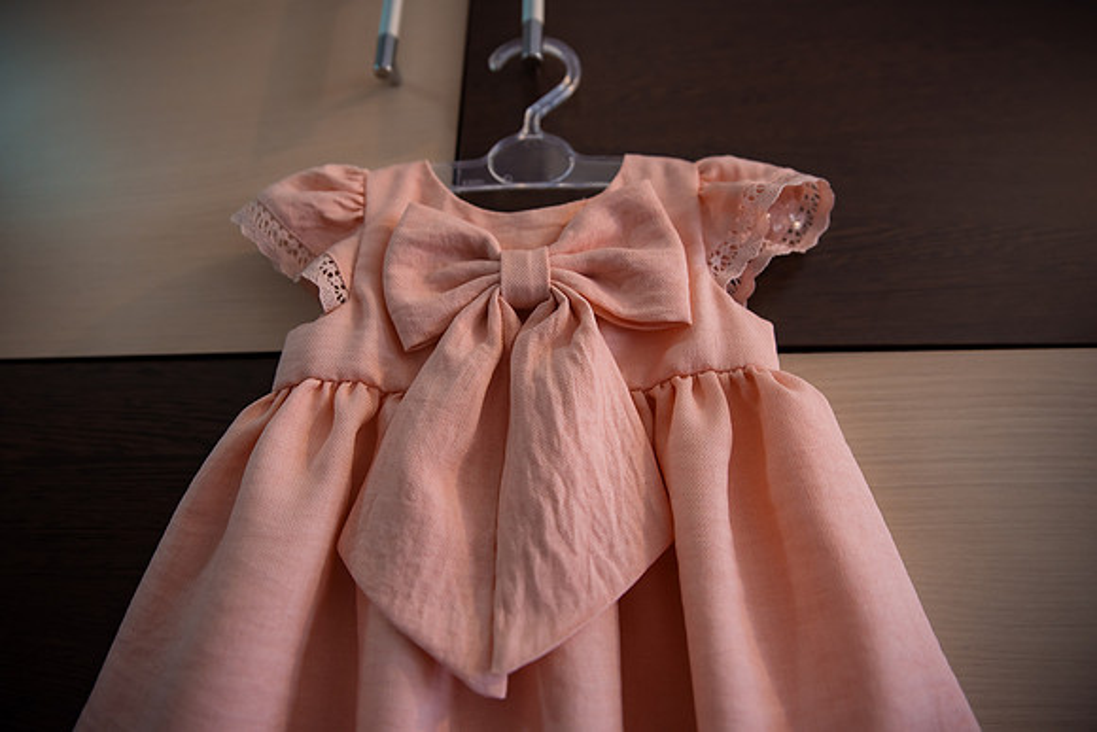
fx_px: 731
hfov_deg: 73.7
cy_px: 366
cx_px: 548
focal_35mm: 24
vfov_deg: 53.2
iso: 1250
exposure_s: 1/250
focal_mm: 24
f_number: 2.8
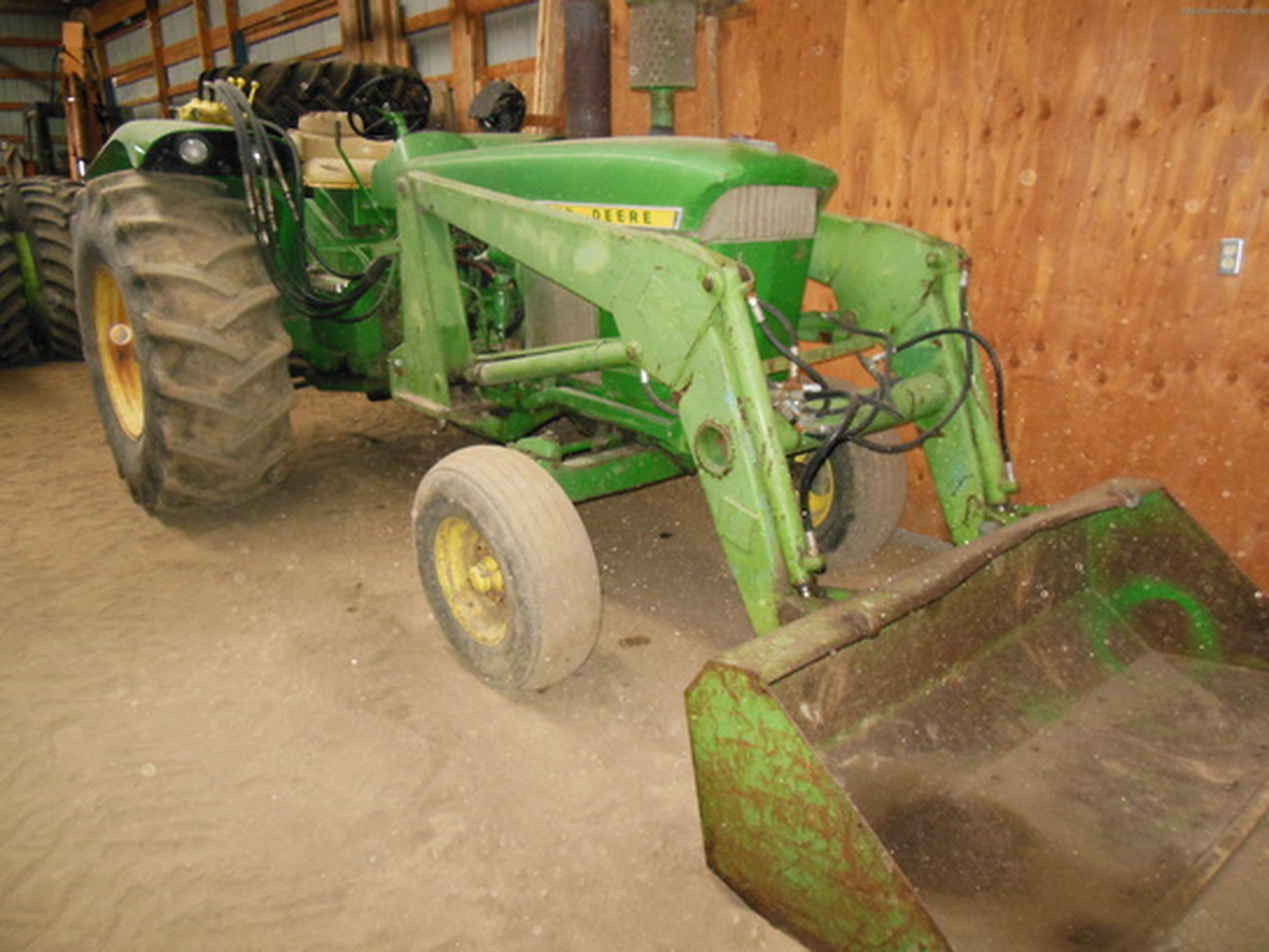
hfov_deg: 69.4
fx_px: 916
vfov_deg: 54.9
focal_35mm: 25
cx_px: 634
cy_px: 476
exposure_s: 1/25
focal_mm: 4.5
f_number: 3.2
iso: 640
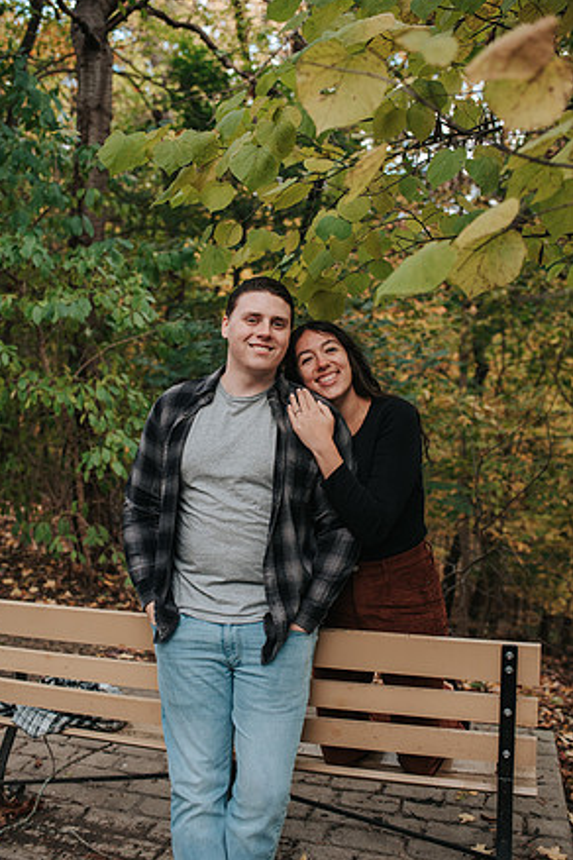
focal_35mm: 36
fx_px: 859
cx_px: 281
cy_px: 426
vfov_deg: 53.1
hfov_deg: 36.9
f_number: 3.2
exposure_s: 1/320
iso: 1000
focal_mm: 35
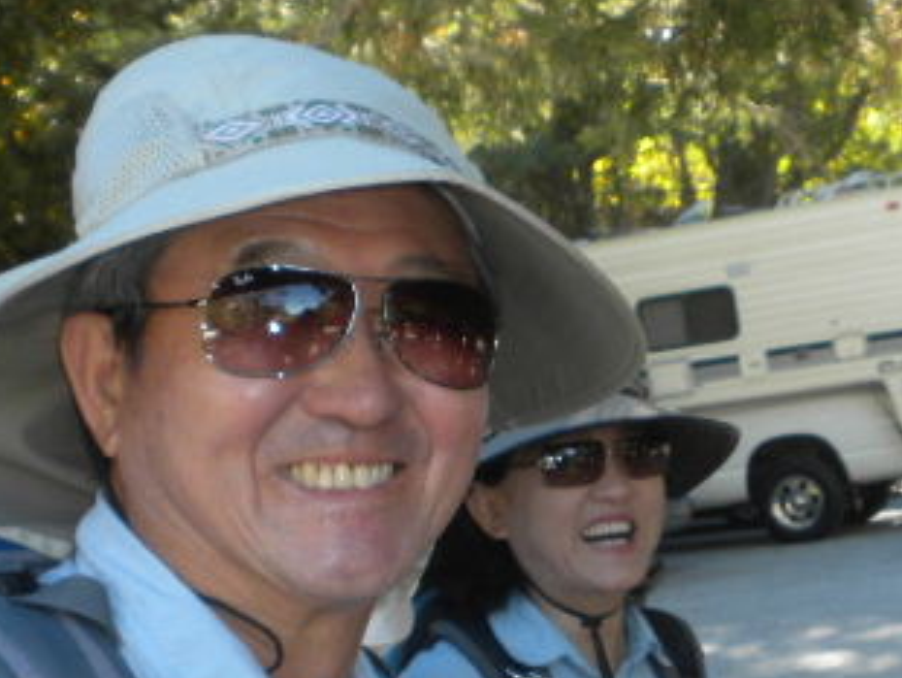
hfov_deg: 21.0
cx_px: 605
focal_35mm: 93
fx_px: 2425
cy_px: 610
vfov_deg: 15.7
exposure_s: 1/107
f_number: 3.5
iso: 97
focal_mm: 6.6
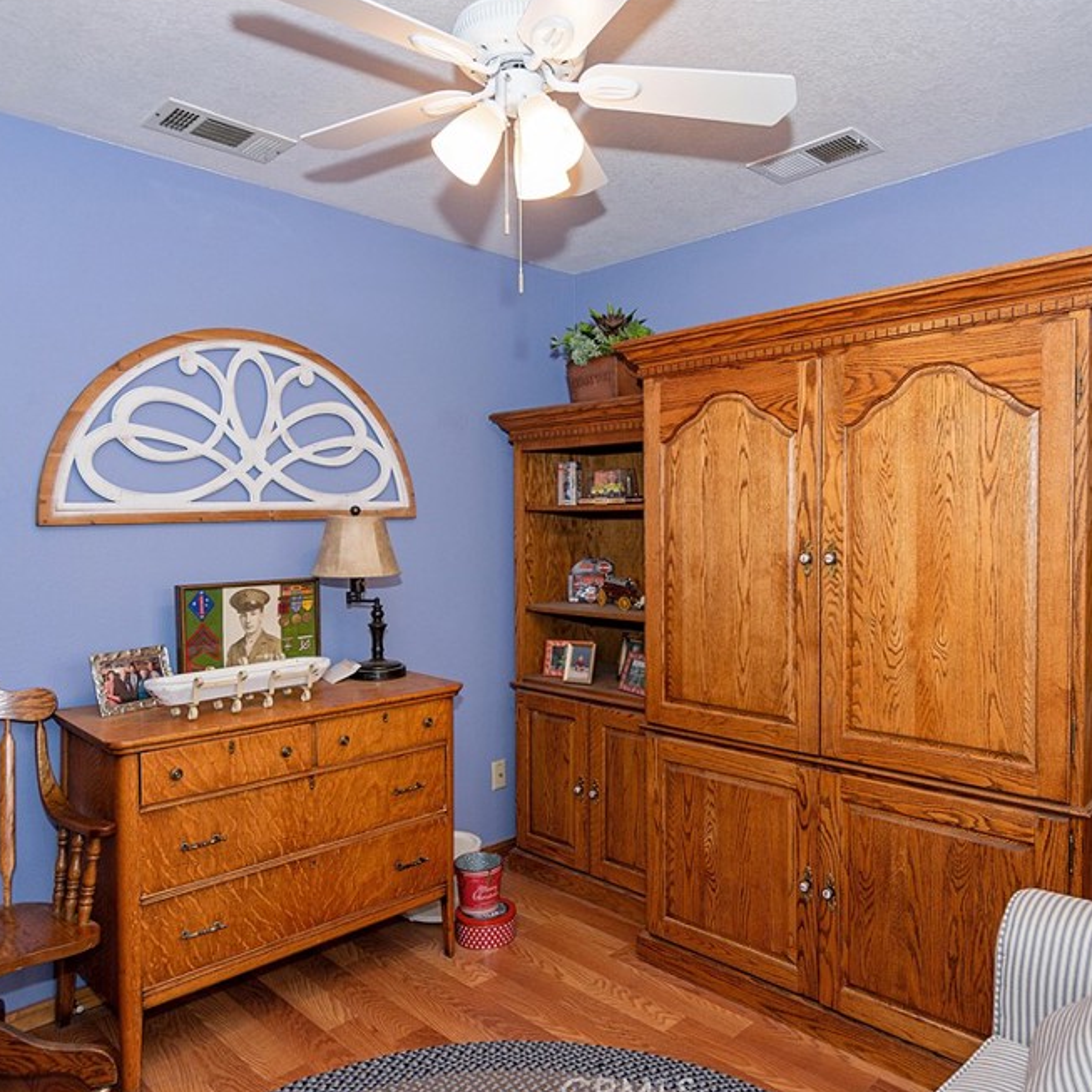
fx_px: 857
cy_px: 546
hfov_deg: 64.9
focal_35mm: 24
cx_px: 604
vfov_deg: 65.0
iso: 320
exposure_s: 1/60
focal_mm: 12
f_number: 5.6
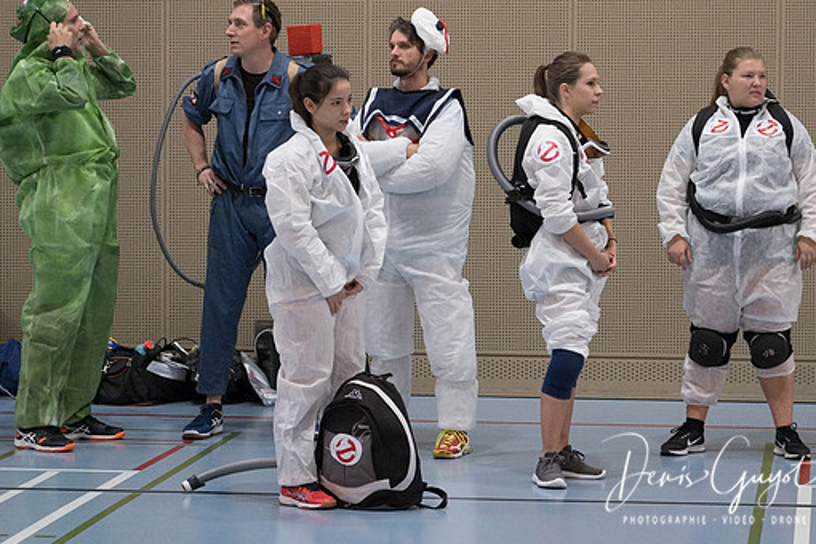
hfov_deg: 15.6
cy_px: 232
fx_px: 2969
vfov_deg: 10.5
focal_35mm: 131
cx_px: 490
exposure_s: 1/500
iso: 6400
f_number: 2.8
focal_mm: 63.4
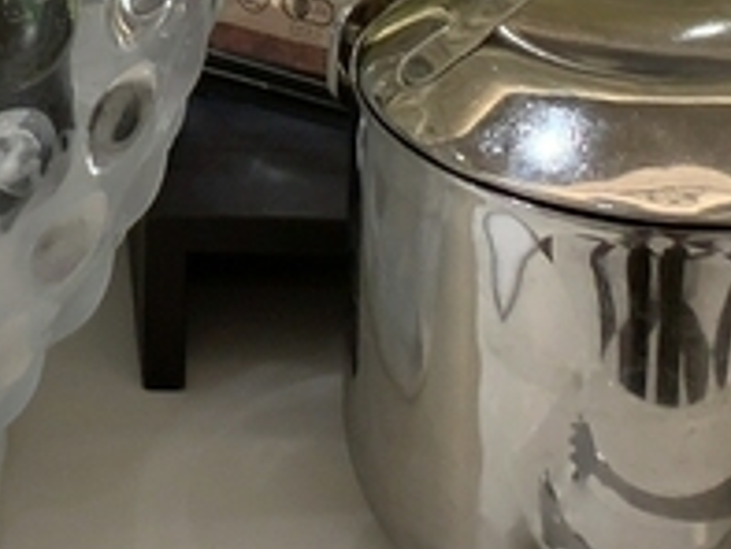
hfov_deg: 14.0
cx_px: -241
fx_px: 2853
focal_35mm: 135
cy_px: -464
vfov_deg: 10.3
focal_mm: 4.25
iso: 80
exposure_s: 1/100
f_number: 1.8
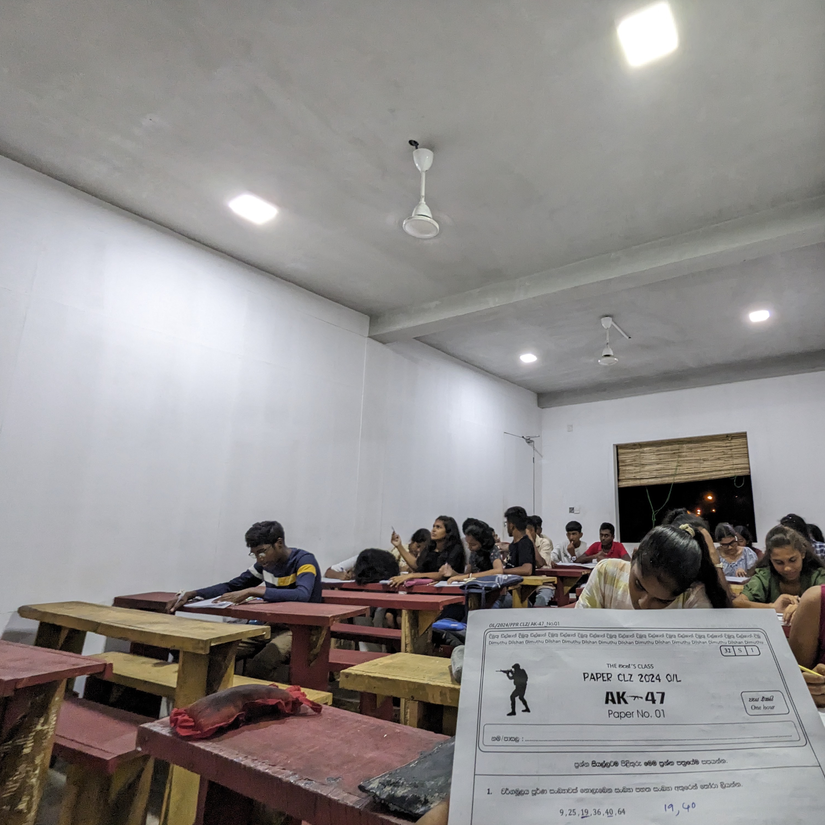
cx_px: 534
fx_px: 512
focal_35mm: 19
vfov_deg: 77.7
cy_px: 413
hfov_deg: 75.8
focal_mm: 2.22
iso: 280
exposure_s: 1/40.1
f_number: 2.2
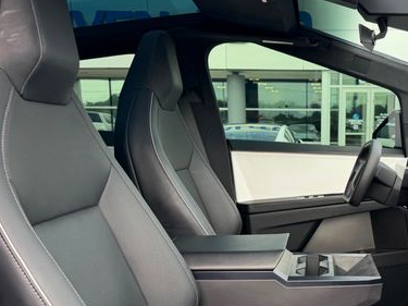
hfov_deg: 44.0
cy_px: 204
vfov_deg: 34.8
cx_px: 317
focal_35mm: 41
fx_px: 483
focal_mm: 6.76
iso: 100
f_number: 1.78
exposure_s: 1/702
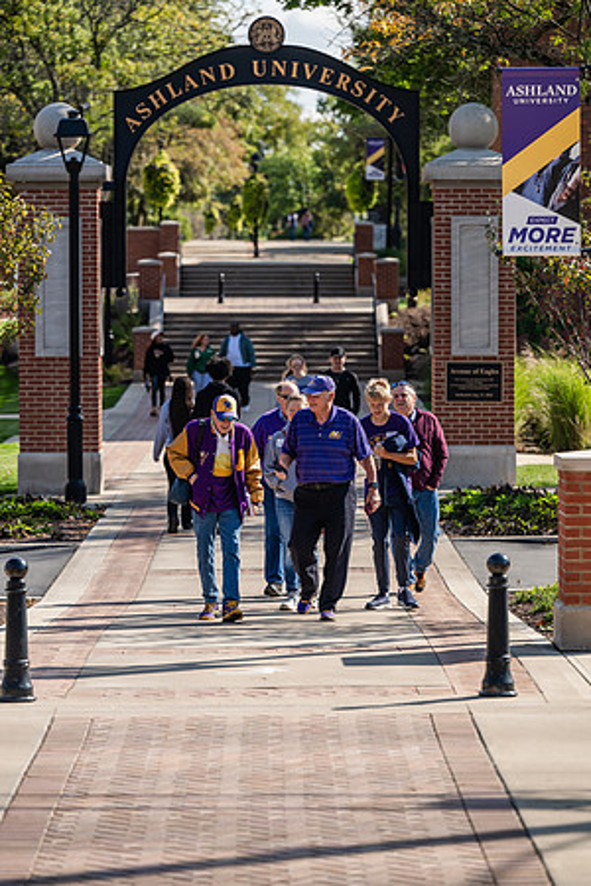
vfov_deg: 14.2
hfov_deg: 9.5
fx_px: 3570
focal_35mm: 145
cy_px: 443
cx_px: 296
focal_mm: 145
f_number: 4
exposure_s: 1/800
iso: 125
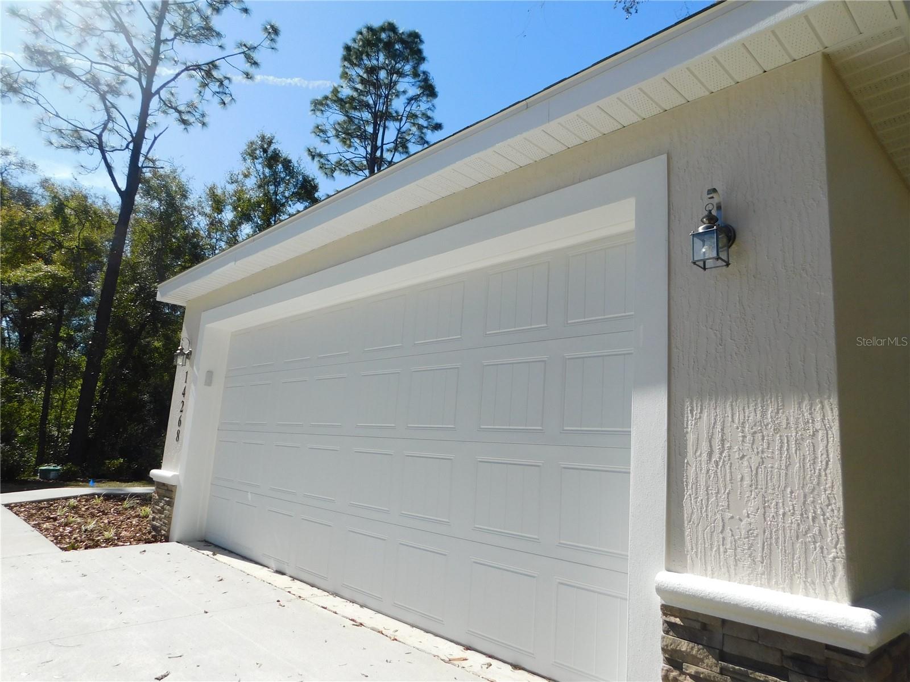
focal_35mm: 23
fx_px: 605
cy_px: 341
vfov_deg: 58.9
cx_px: 455
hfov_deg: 73.9
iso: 125
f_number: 6
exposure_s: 1/400
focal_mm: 4
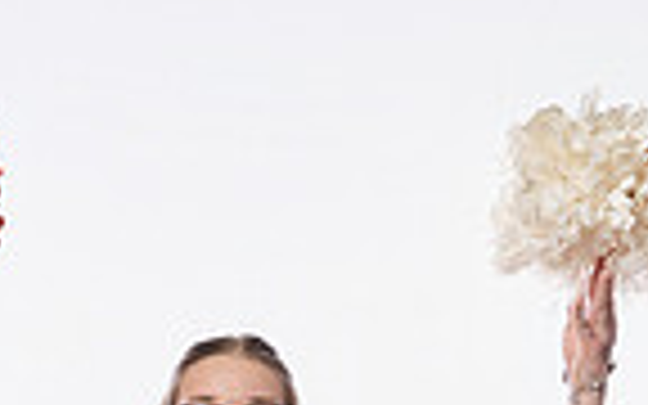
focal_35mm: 159
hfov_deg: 13.1
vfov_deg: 7.7
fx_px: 2808
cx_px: 189
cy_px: 927
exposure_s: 1/250
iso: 640
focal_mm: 50
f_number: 5.6
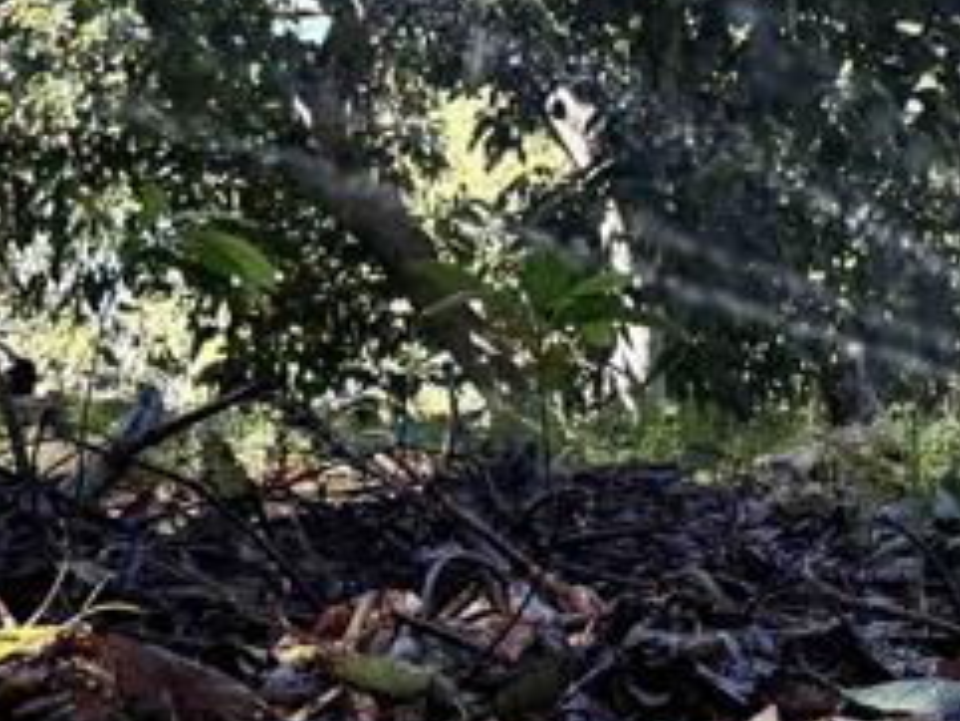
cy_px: 199
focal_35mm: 102
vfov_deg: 14.5
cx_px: 1350
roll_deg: +10.6
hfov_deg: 17.7
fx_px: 2830
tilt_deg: -2.0
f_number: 1.78
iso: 100
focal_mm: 6.76
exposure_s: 1/1091
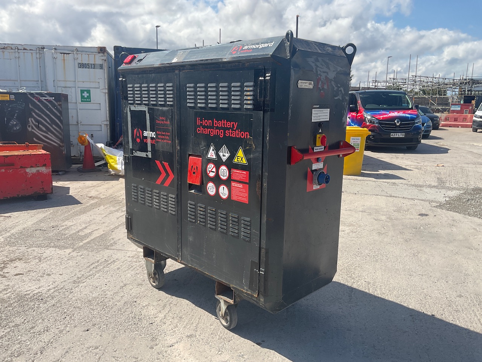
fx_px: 404
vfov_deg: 48.2
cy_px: 181
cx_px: 241
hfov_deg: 61.7
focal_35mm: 29
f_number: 1.8
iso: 16
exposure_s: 1/1984
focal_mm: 3
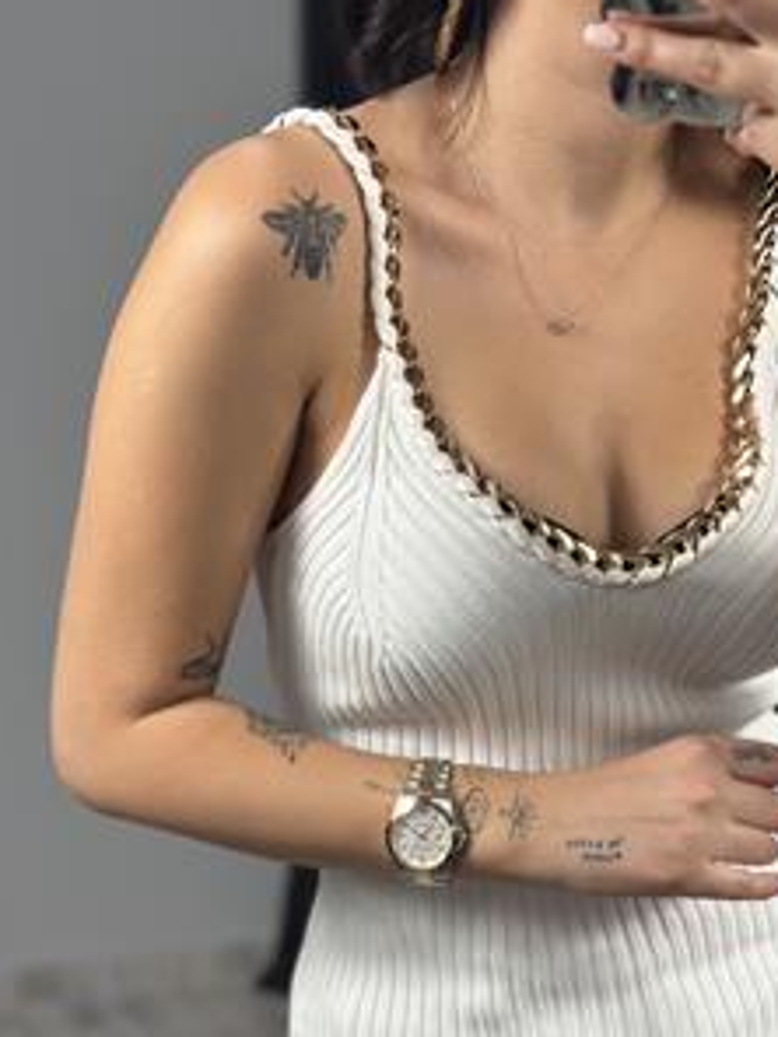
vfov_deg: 28.9
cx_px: 417
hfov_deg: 21.9
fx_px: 2008
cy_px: 611
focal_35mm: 67
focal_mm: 6.86
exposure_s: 1/100
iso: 64
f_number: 1.78
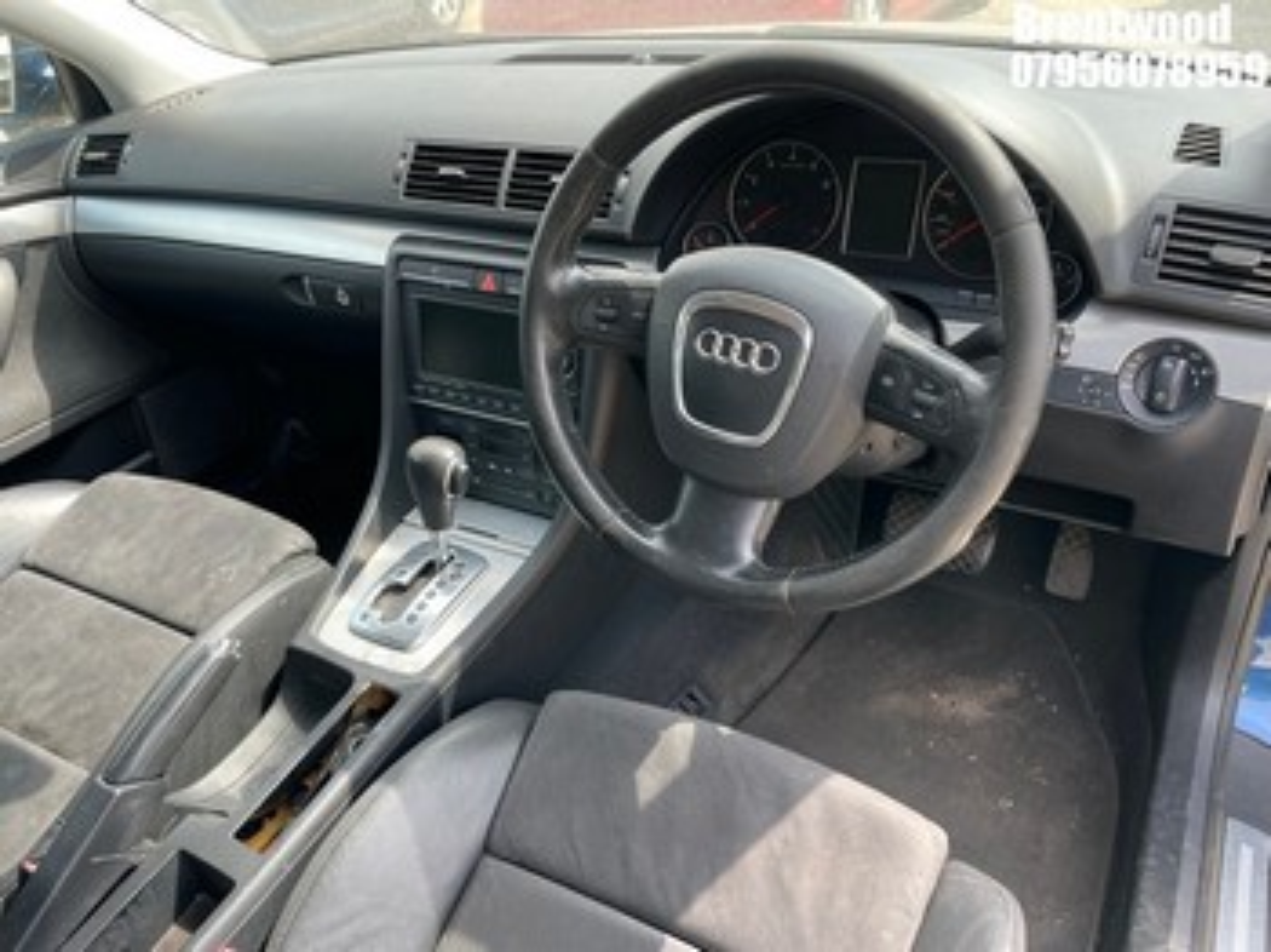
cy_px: 476
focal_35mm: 26
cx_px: 636
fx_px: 954
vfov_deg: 53.0
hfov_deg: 67.3
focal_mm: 4.2
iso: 32
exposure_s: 1/217
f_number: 1.6
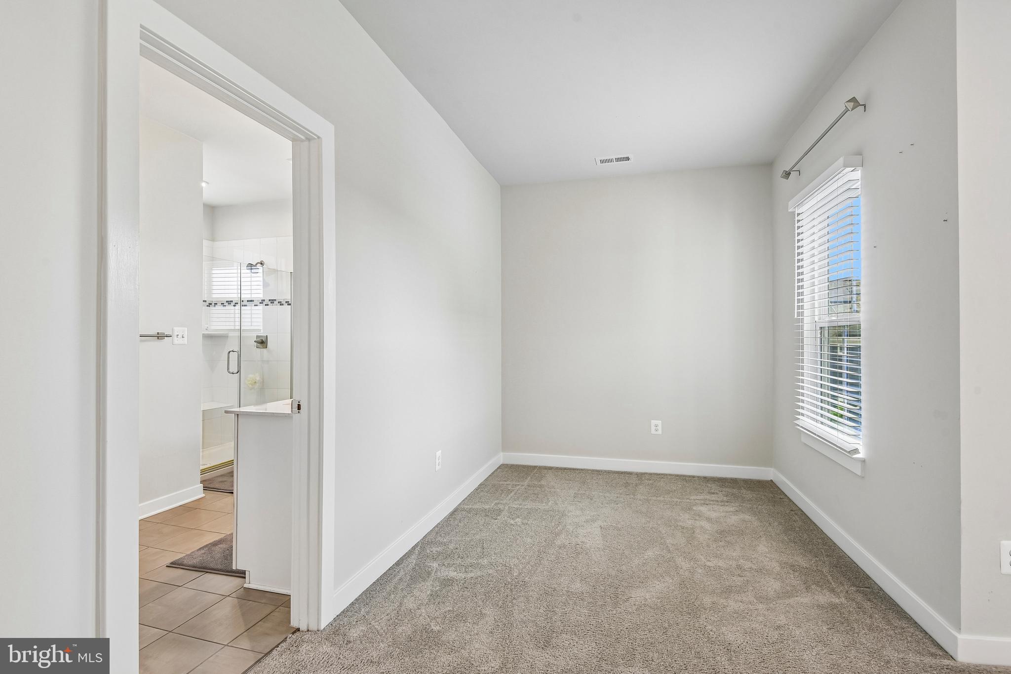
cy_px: 337
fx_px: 449
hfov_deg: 96.7
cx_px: 506
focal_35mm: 16
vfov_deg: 73.7
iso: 400
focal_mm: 16
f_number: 8
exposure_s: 1/13
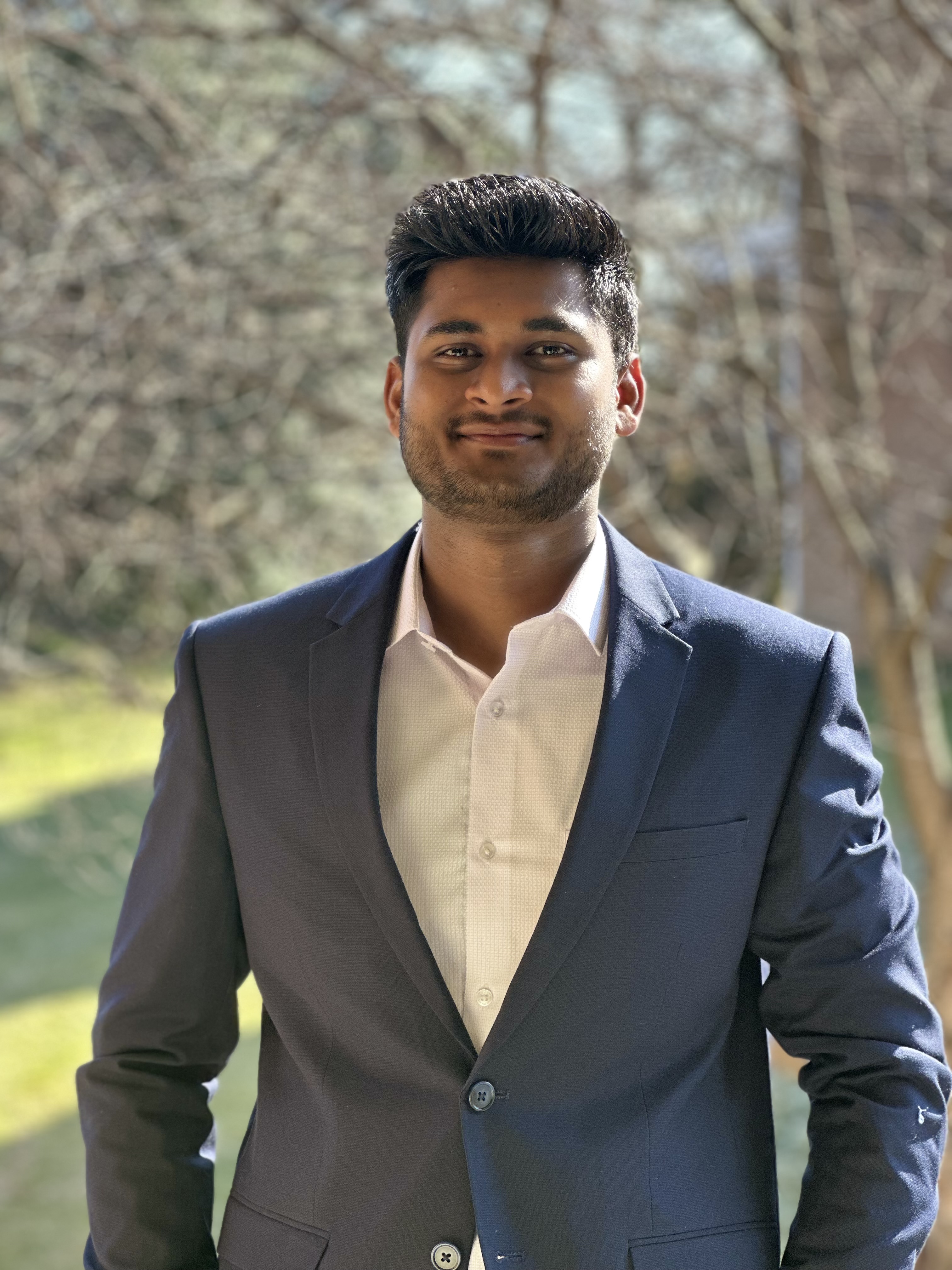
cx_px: 476
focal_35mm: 77
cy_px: 635
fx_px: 2824
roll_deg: +0.2
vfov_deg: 25.3
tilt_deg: +0.1
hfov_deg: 19.1
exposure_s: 1/121
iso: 80
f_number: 2.8
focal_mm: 9
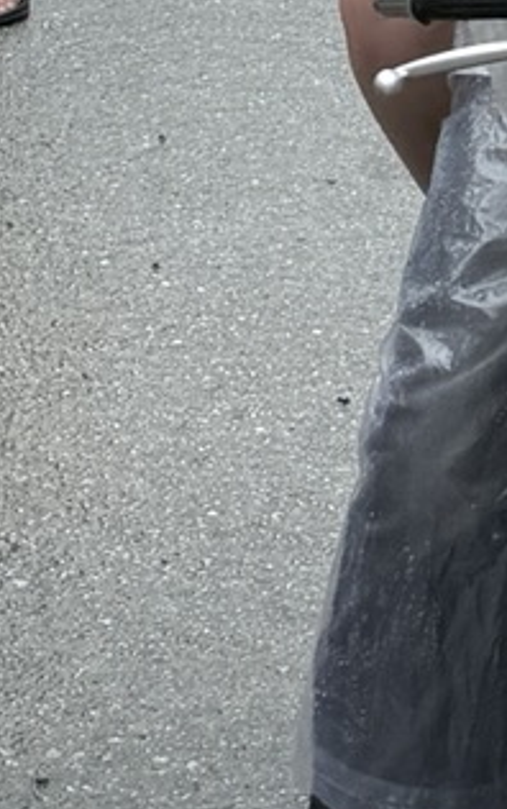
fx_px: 3553
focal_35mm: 161
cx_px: 282
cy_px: -1434
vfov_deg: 10.3
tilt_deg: +4.9
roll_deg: -0.6
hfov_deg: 8.2
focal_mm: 6.76
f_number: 1.78
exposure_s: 1/1855
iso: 80
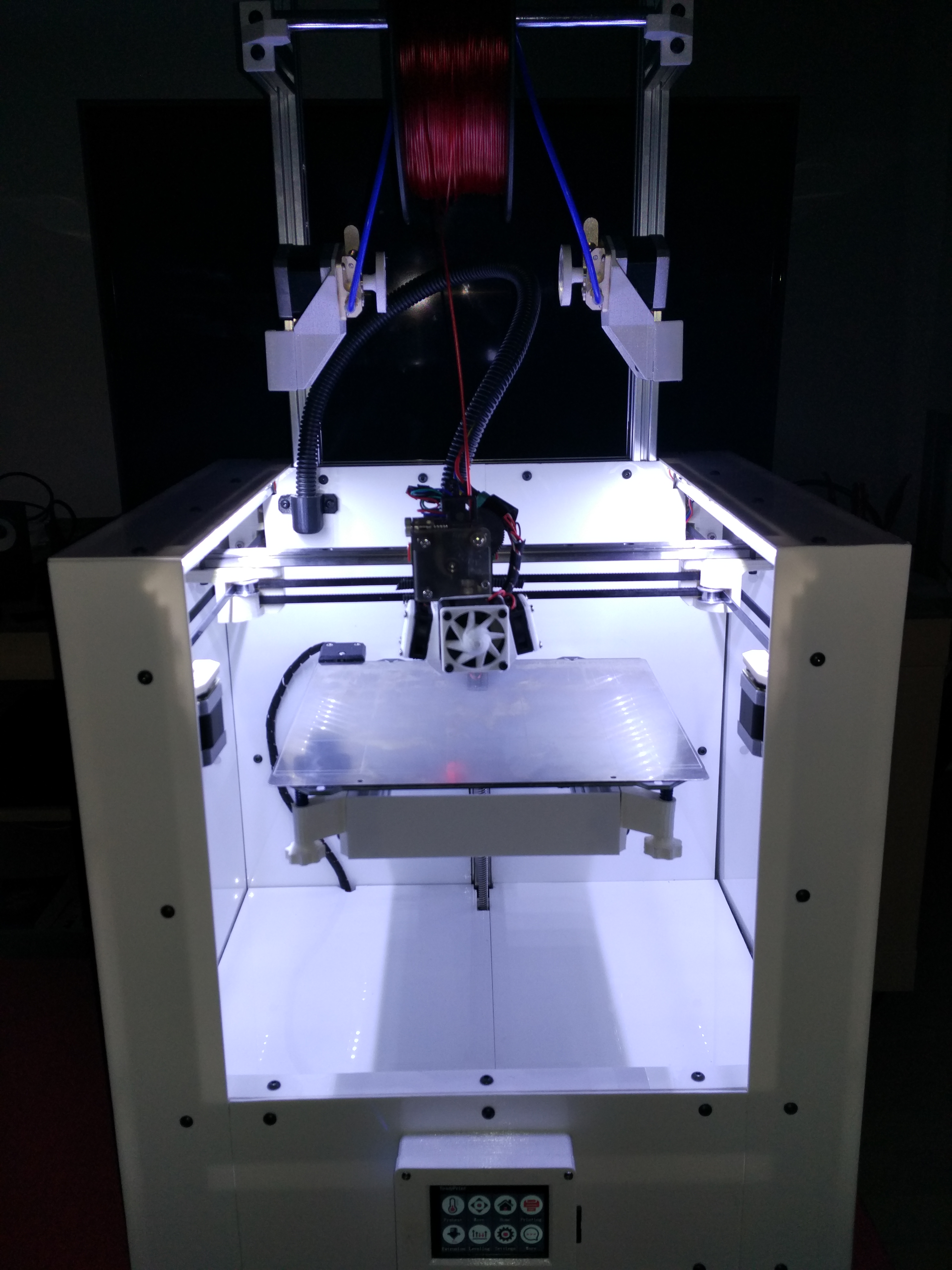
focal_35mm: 30
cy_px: 635
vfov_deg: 60.0
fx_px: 1100
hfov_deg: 46.8
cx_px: 476
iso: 166
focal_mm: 4.12
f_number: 2
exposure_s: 1/50
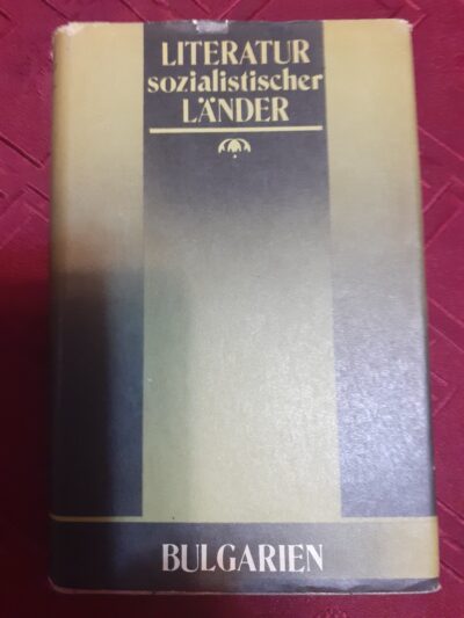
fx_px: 482
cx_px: 232
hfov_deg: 51.4
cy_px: 309
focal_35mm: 27
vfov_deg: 65.3
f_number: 1.9
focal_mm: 3.6
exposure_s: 1/25
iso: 200
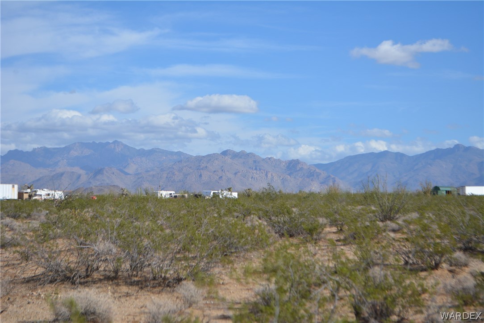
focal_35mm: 82
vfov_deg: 16.6
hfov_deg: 24.6
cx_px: 242
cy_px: 162
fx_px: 1110
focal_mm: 55
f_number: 7.1
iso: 400
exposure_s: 1/1600
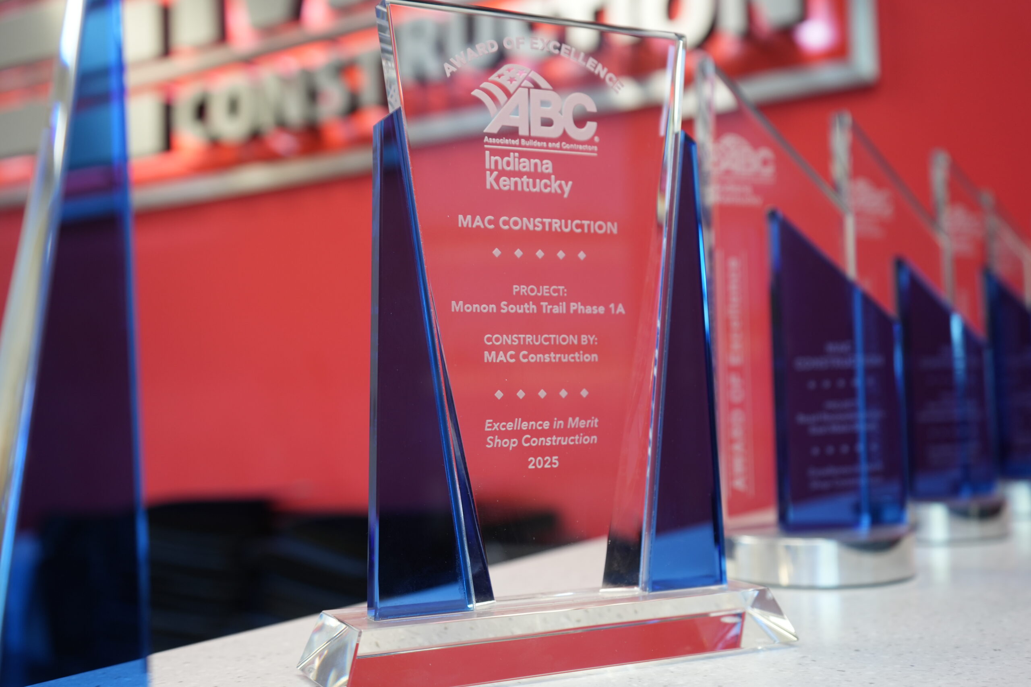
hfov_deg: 49.6
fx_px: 1117
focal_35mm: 39
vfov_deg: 34.2
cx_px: 516
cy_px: 344
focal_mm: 39
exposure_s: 1/40
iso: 500
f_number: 4.5
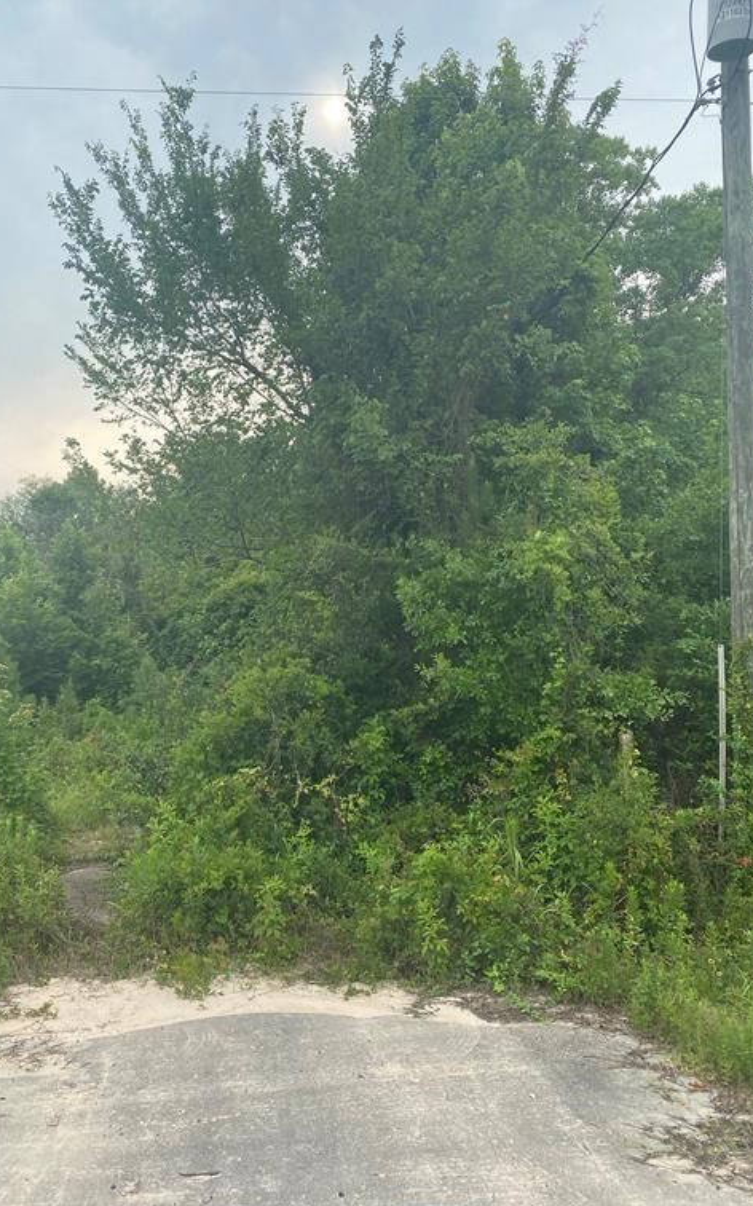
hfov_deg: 44.4
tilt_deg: +1.5
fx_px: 920
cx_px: 314
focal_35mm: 28
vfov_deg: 66.5
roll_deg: +1.2
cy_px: 598
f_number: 1.8
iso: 32
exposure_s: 1/957
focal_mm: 4.25
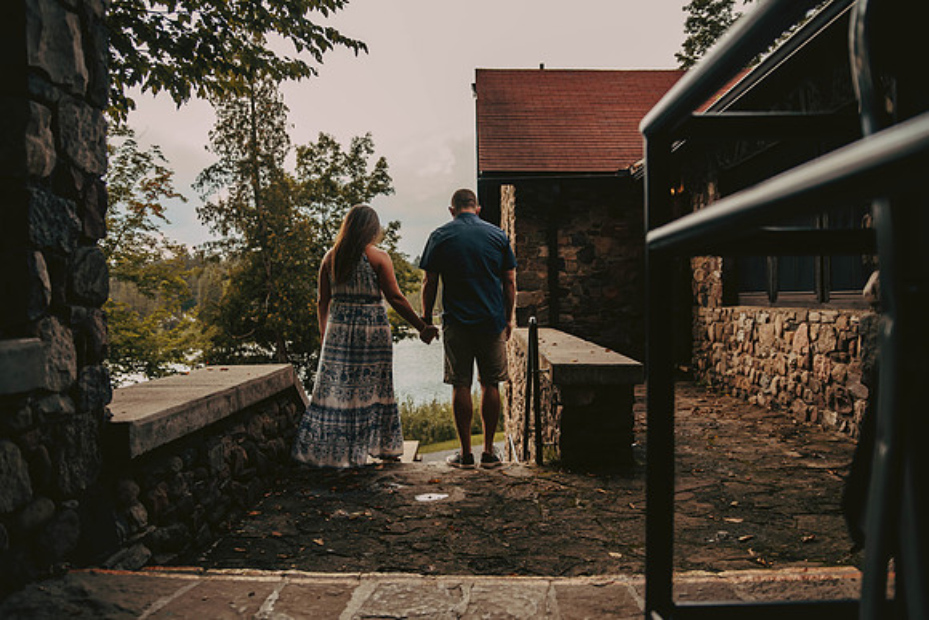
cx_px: 464
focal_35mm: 30
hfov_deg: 62.0
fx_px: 772
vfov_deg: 43.7
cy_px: 310
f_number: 2.8
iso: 640
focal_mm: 28
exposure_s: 1/800
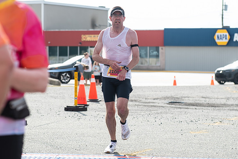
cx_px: 119
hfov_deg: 14.5
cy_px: 48
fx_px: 933
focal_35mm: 141
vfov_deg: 9.7
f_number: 4.5
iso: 250
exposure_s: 1/1600
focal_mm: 82
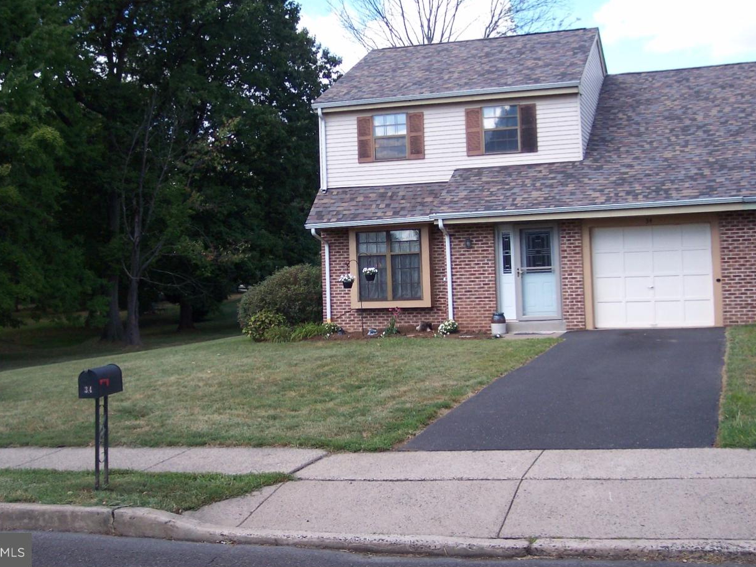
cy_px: 233
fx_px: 983
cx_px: 371
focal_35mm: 45
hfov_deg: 42.1
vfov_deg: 32.1
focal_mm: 8
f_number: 2.8
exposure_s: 1/700
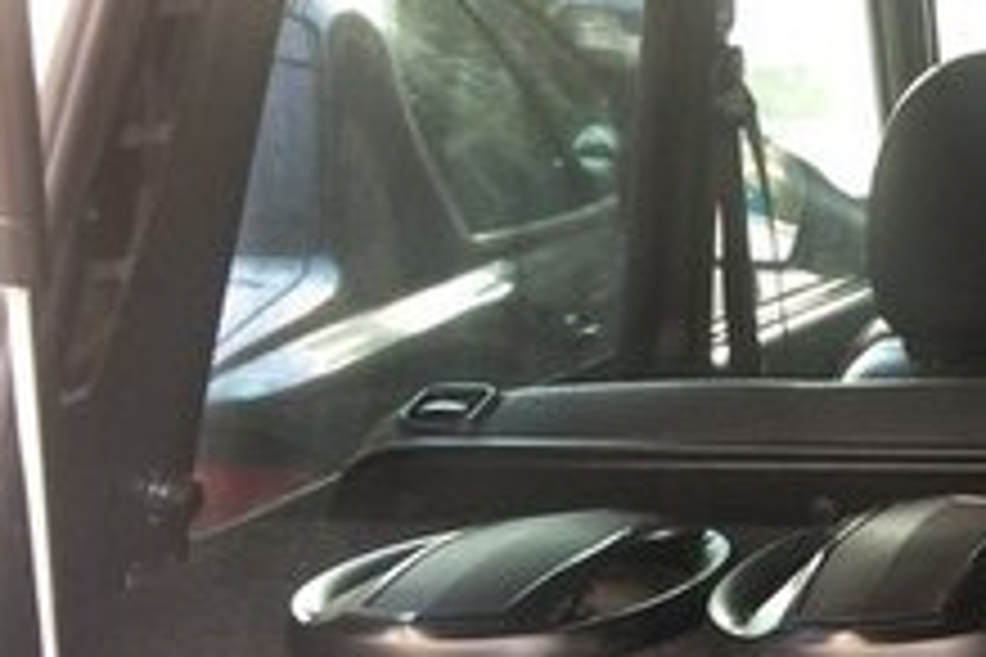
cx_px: 1445
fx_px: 2492
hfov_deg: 19.7
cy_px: 848
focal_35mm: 91
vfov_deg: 14.4
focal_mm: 4.15
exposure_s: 1/33
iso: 32
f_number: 2.2
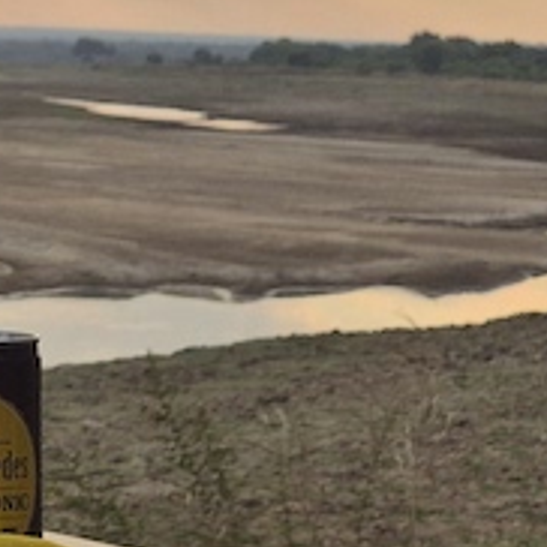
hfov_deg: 10.6
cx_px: -887
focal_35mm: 134
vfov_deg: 13.0
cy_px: 210
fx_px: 2396
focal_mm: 5.4
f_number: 1.8
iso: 25
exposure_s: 1/894
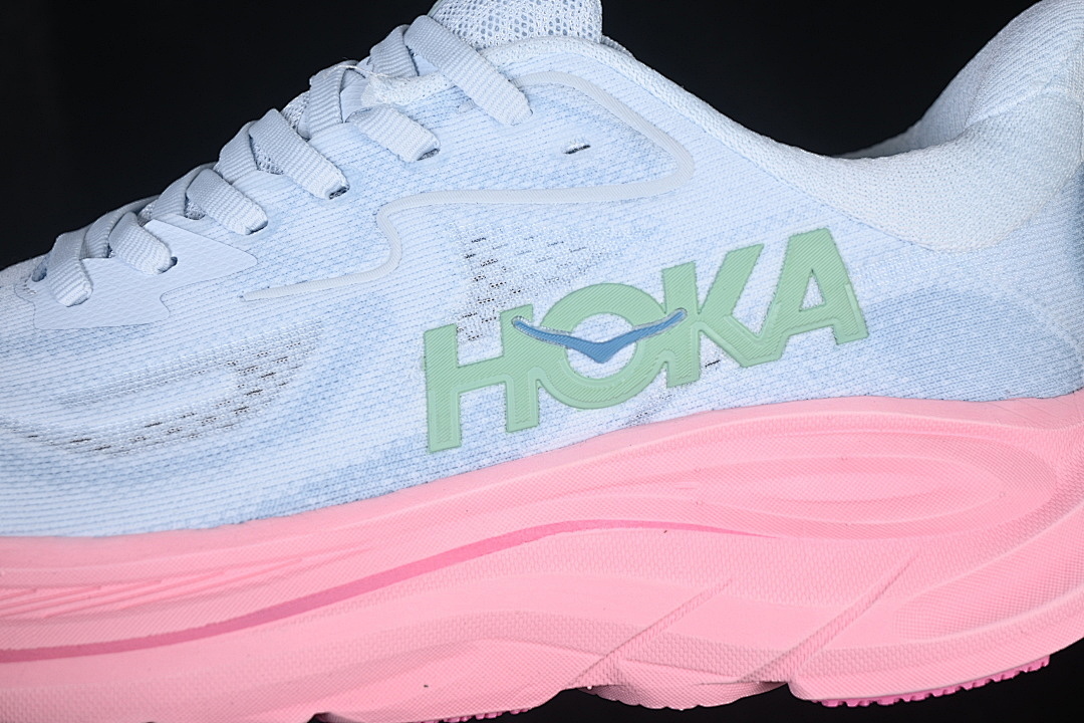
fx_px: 2258
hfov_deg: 27.0
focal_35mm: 75
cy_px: 362
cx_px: 542
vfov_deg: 18.2
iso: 160
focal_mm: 50
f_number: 7.1
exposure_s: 1/80
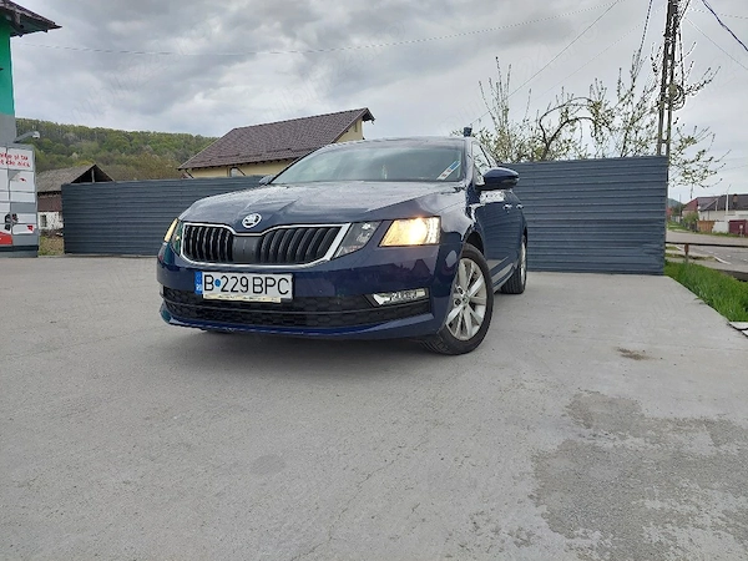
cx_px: 374
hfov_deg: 69.4
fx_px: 540
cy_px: 280
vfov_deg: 54.9
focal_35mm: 25
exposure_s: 1/100
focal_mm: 5.23
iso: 64
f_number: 1.8
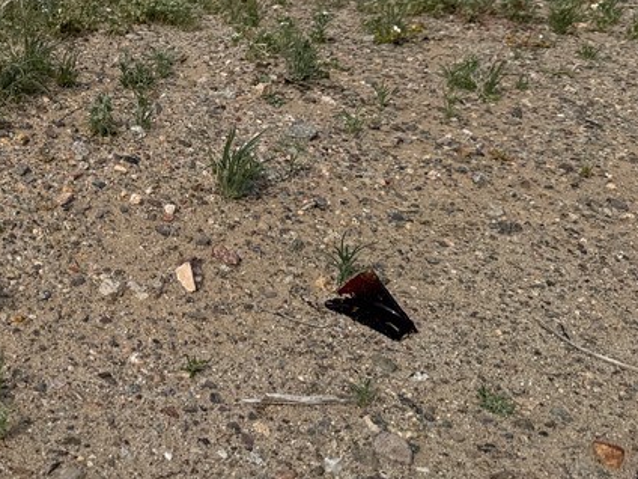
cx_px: -77
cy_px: 119
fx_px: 1069
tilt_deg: -14.2
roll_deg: +0.8
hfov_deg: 29.7
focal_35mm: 58
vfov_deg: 24.9
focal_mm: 6.76
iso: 80
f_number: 1.78
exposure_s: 1/8130
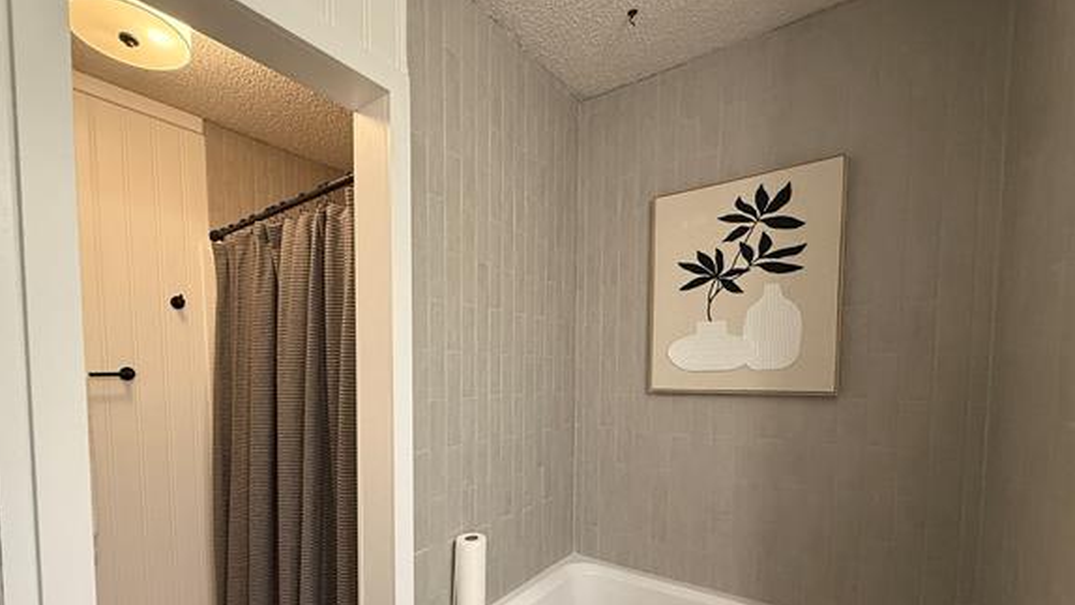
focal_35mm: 17
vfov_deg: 62.4
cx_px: 478
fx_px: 485
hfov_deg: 95.5
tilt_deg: -2.7
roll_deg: +0.8
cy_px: 401
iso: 500
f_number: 2.2
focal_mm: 2.22
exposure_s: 1/60
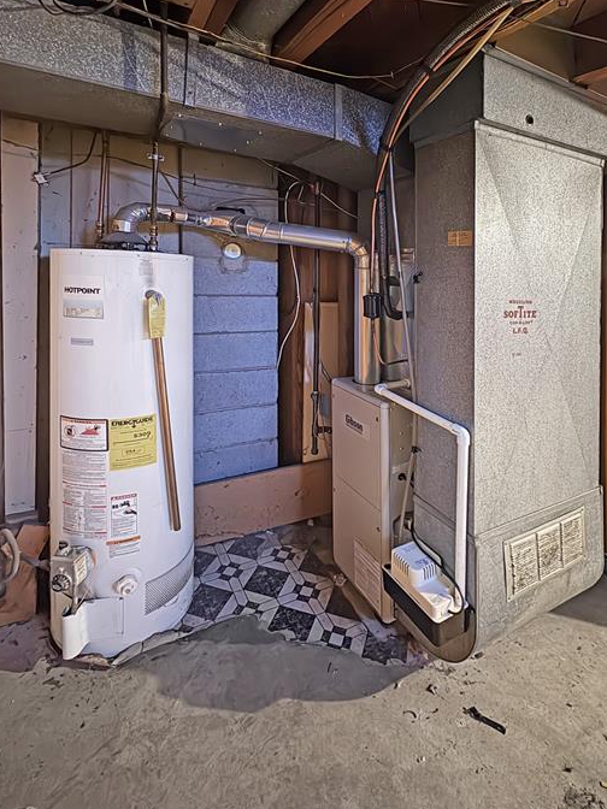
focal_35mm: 16
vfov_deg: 94.5
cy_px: 390
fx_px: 374
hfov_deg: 78.1
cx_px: 313
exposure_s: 1/10
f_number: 2.2
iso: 640
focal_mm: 2.22
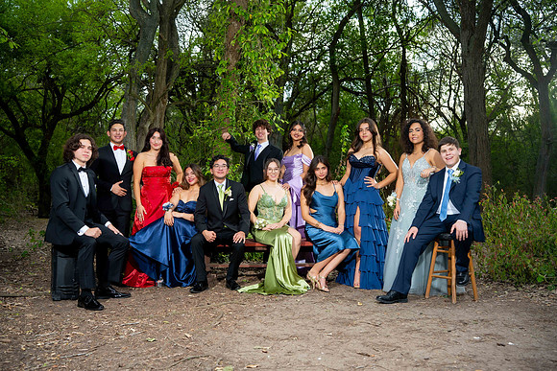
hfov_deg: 54.4
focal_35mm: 35
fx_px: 542
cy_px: 186
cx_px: 278
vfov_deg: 37.9
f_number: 3.2
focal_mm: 35
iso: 160
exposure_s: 1/200
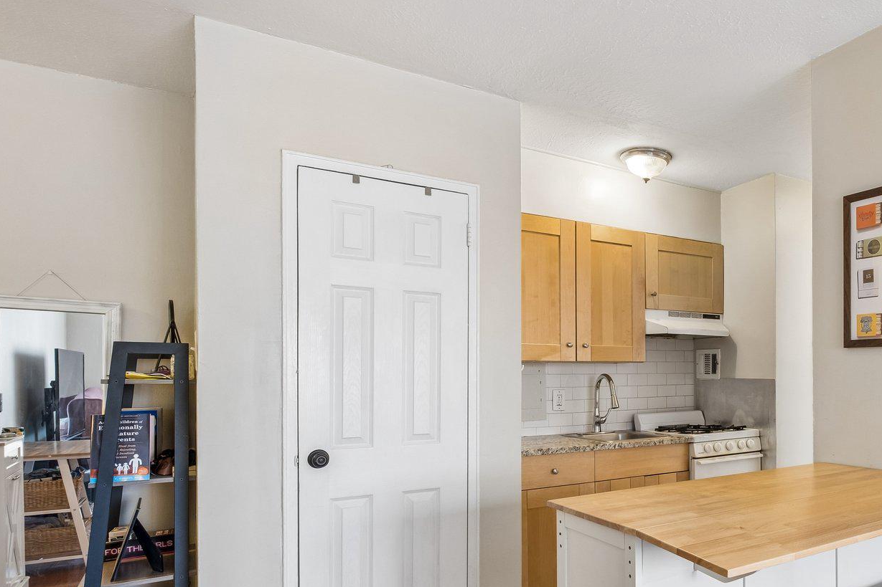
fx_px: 612
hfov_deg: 65.0
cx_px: 709
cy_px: 373
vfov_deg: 50.7
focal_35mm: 25
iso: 250
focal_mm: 10
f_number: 8
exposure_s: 1/3.33
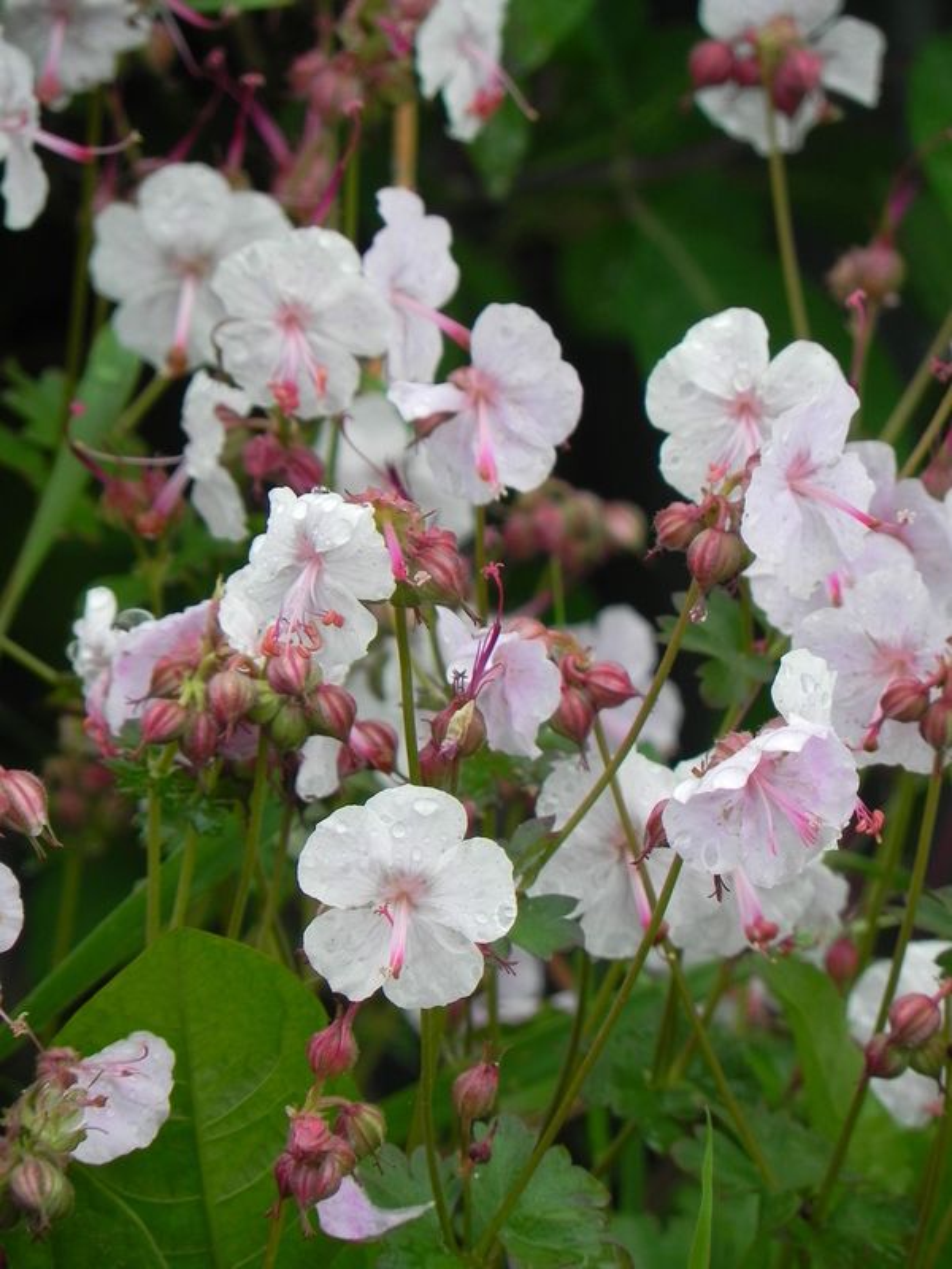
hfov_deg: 2.7
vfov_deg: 3.6
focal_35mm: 550
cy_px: 634
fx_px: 20168
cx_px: 476
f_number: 5
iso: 160
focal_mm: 97.8
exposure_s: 1/215
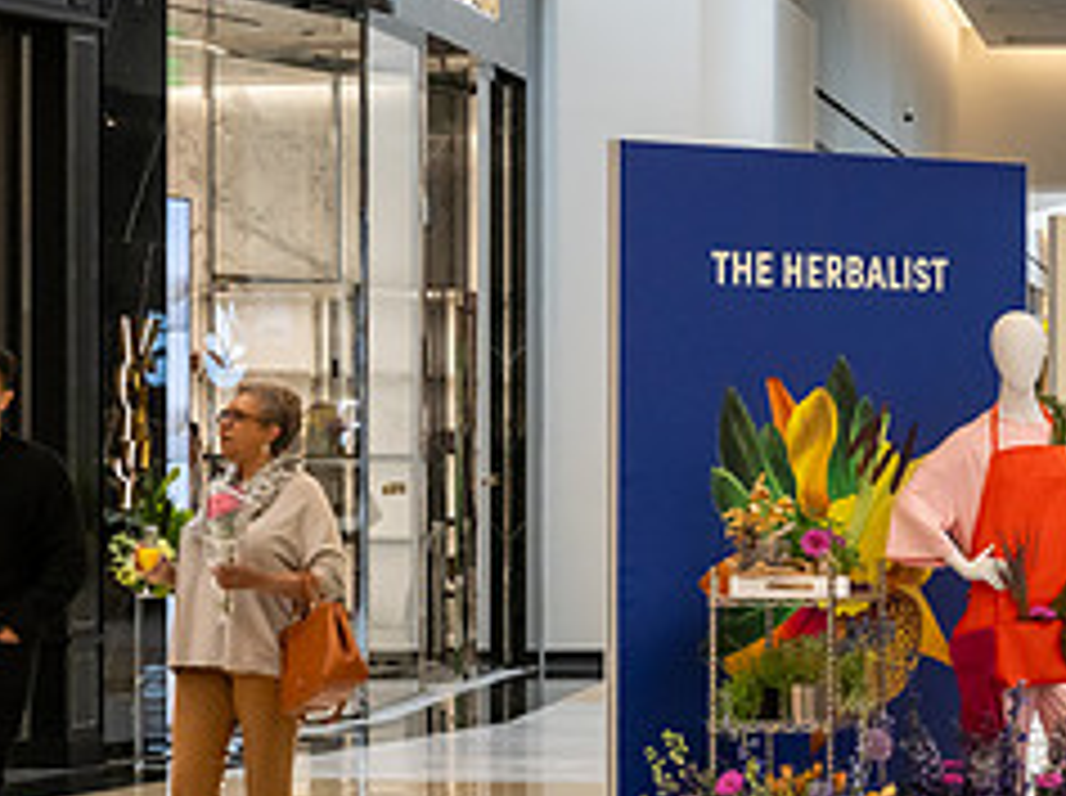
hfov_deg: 11.8
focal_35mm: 165
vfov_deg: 9.0
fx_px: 5073
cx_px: 1111
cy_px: 465
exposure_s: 1/500
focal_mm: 70
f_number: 6.3
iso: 3200
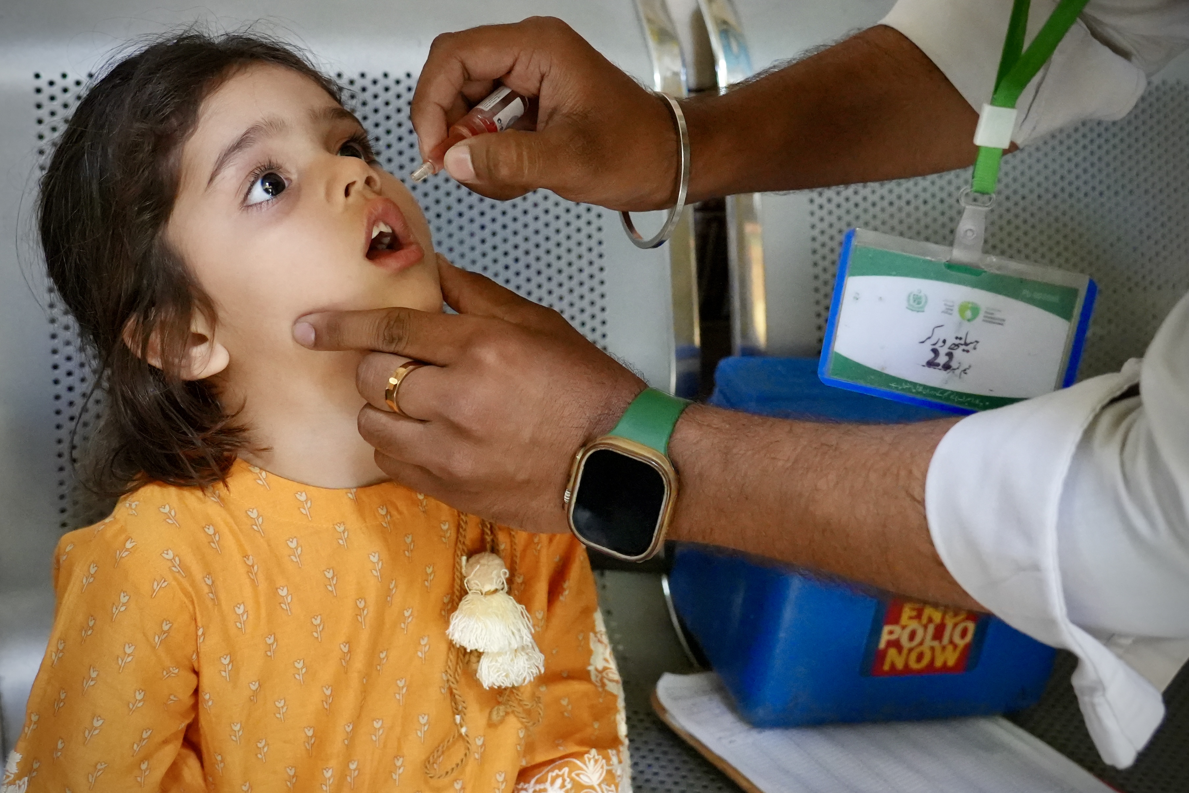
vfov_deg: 36.9
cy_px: 396
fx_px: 1189
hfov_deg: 53.1
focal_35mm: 36
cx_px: 594
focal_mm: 24
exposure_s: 1/160
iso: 6400
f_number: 4
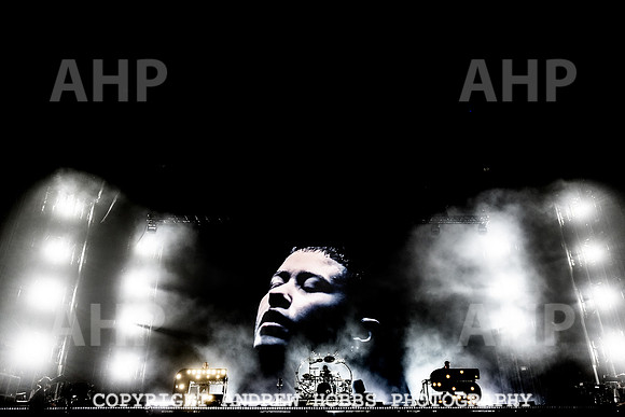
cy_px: 215
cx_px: 312
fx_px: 461
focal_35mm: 27
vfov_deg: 48.6
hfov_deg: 68.2
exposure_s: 1/500
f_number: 3.5
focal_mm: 24
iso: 400
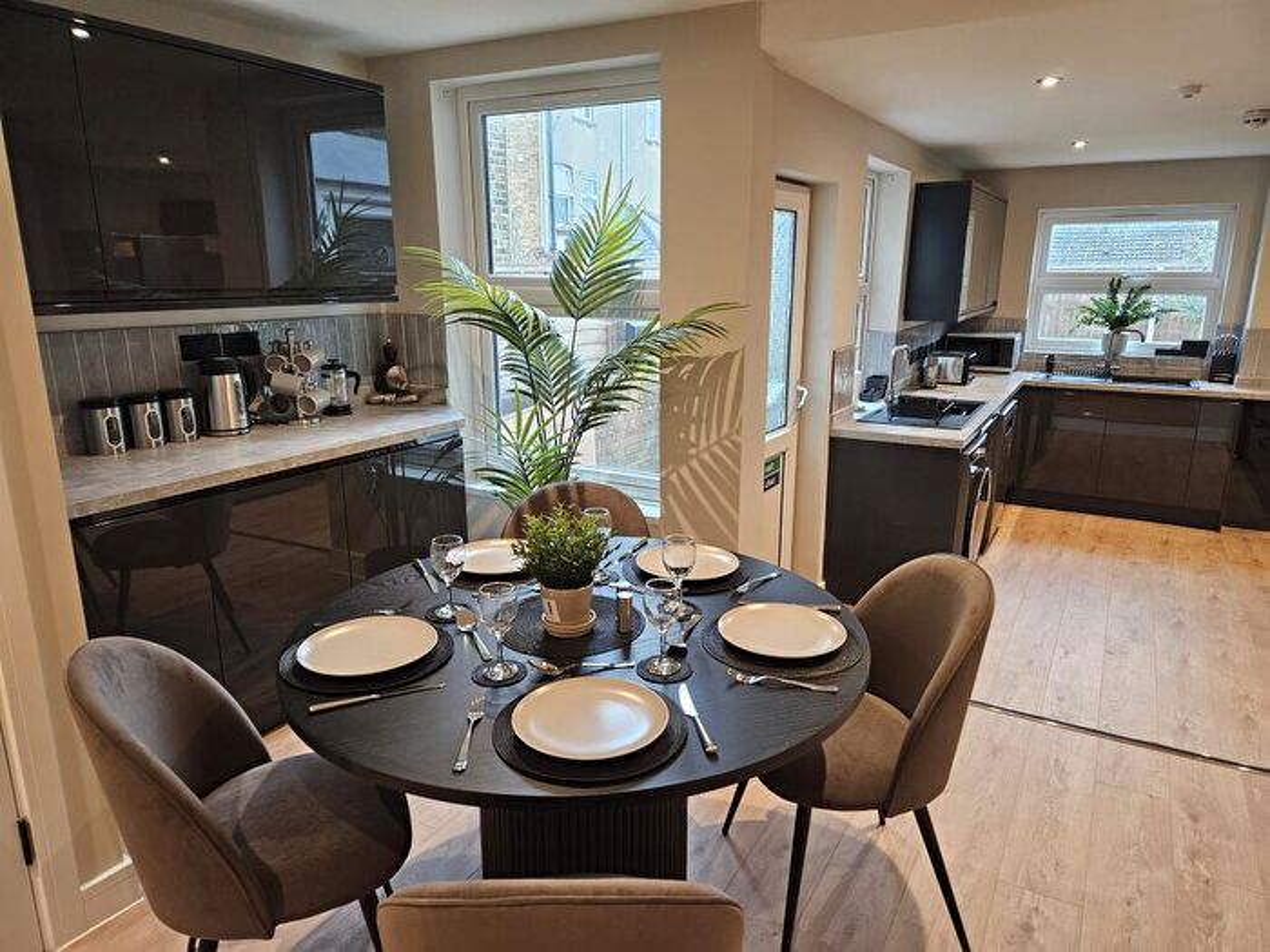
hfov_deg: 73.9
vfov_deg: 58.9
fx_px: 844
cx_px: 635
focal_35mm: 23
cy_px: 476
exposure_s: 1/100
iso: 320
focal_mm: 5.4
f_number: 1.8
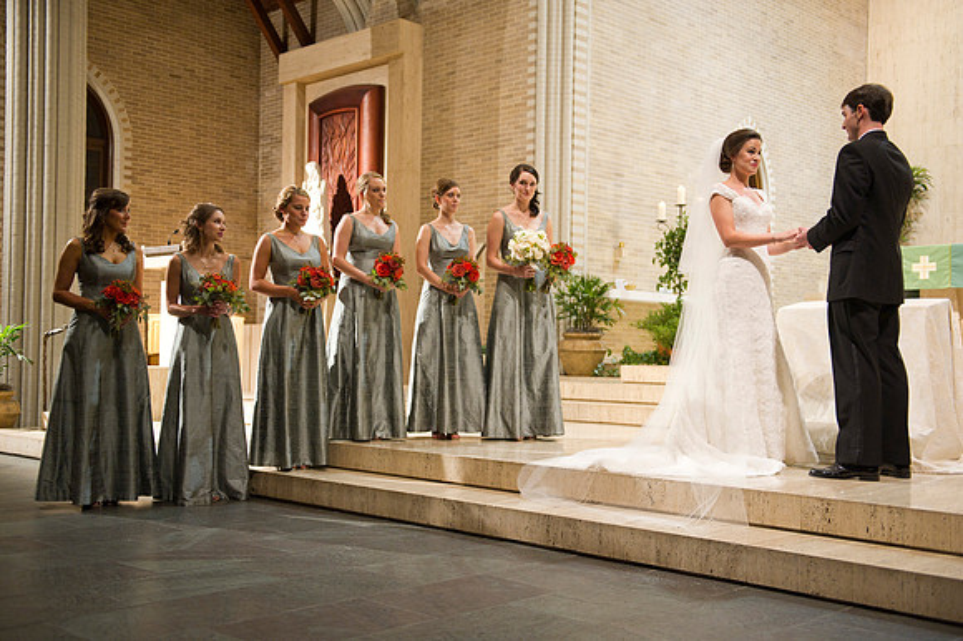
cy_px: 320
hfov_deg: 48.5
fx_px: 1069
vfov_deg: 33.4
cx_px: 482
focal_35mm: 40
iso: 1600
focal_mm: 40
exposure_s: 1/60
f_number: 2.8
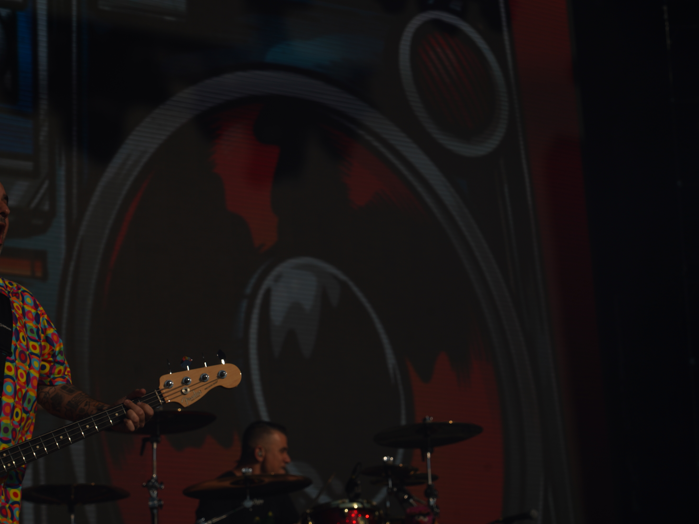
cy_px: 262
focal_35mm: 114
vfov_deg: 13.0
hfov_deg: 17.3
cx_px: 313
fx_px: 2302
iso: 100
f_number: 8
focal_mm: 105
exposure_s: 1/1600
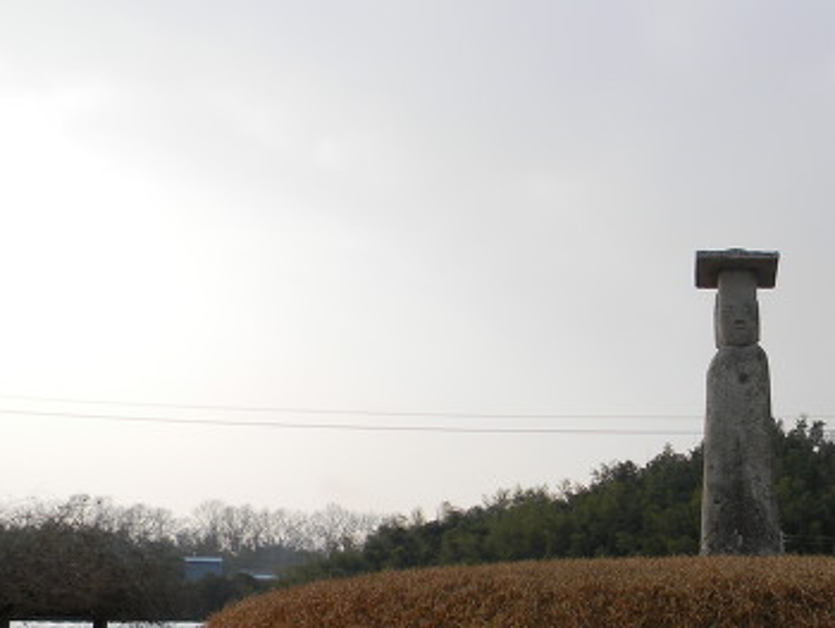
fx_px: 1352
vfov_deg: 26.0
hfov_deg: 32.7
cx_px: 744
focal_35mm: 56
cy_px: 395
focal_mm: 5
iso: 80
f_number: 3.5
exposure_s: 1/792
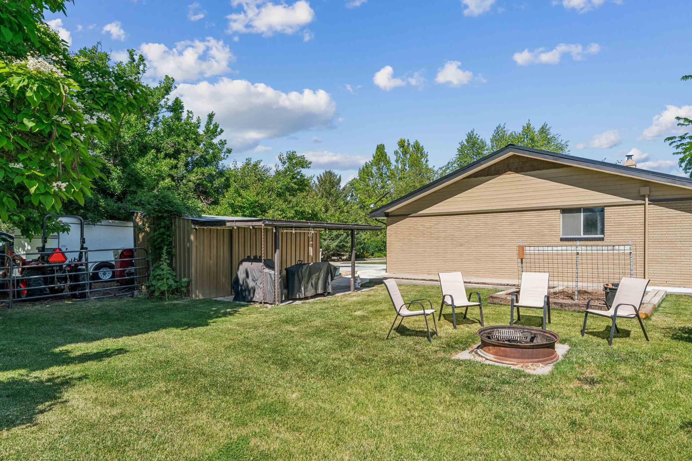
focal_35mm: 20
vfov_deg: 60.7
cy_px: 252
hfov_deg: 82.5
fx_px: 393
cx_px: 379
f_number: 13
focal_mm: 18.4
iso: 400
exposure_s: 1/250
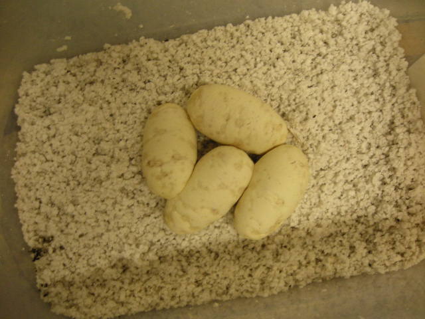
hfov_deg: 49.0
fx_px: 467
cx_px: 212
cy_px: 160
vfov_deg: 37.7
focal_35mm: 38
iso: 200
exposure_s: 1/12.8
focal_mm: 6.3
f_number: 3.2
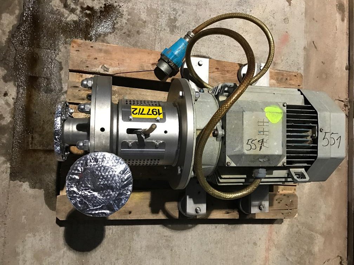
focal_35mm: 28
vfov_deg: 49.7
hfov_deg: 63.4
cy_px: 132
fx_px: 286
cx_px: 177
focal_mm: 3.99
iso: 100
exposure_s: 1/13
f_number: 1.8
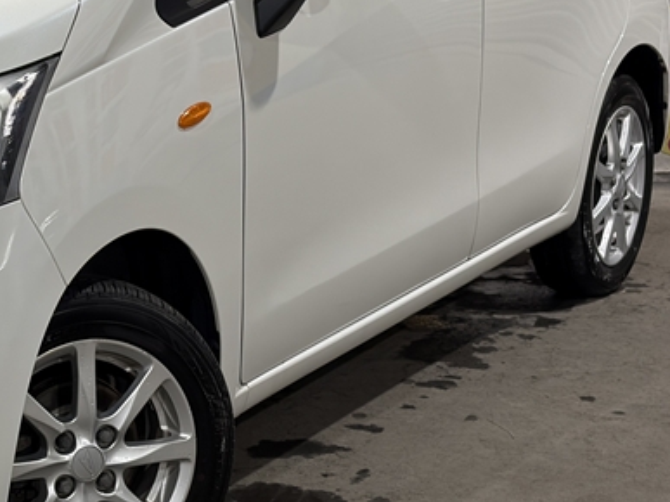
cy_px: 101
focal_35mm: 121
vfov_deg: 12.2
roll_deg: +1.0
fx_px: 2341
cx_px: -17
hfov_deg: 15.9
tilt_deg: -9.2
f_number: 1.6
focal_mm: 5.96
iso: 50
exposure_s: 1/50
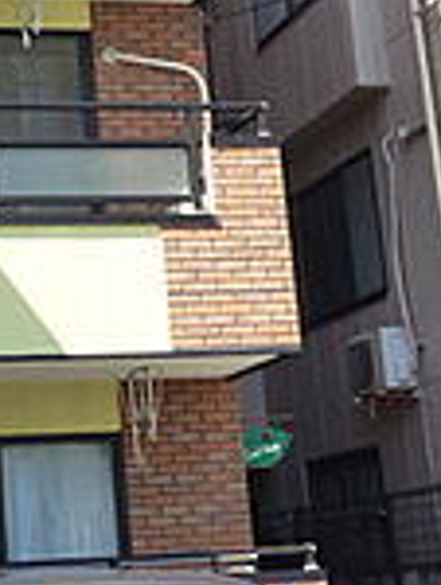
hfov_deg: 15.2
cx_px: -4
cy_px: 105
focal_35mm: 96
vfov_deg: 20.2
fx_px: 1626
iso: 160
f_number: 3.3
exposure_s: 1/320
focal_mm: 5.29
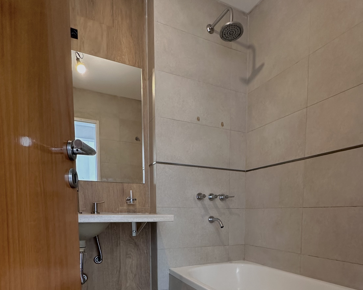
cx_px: 207
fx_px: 269
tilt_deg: -5.2
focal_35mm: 25
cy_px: 240
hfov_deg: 67.8
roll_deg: -0.7
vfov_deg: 52.4
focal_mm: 2.22
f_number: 2.2
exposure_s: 1/99
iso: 250
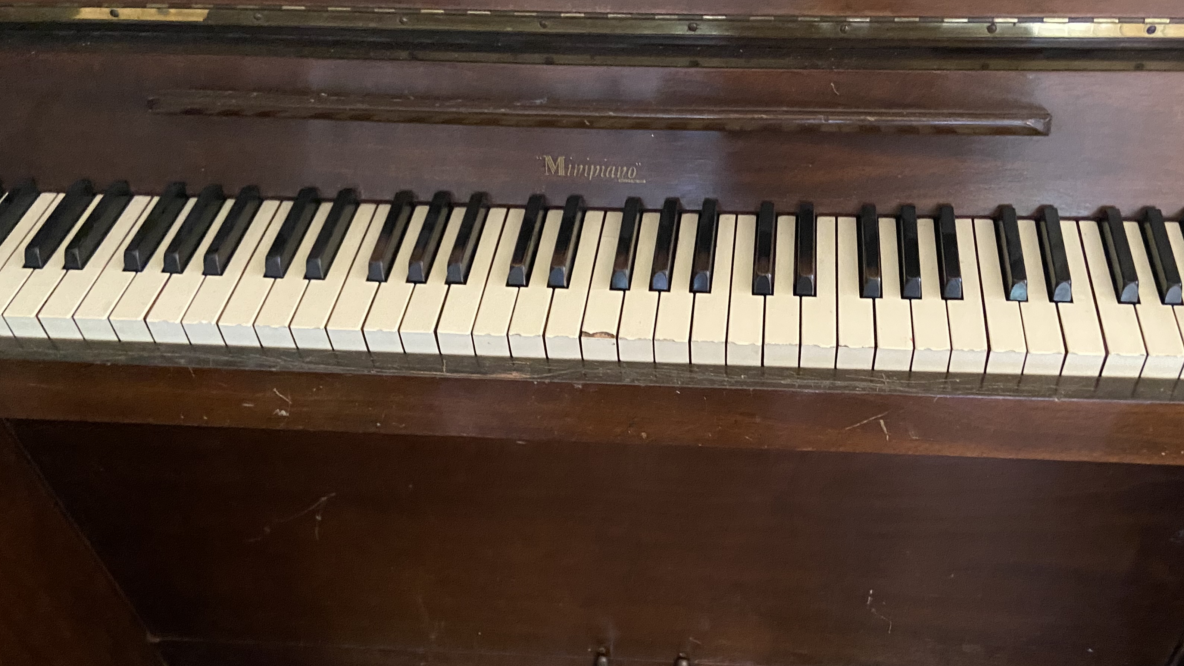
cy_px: 457
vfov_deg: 32.5
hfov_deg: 54.9
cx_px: 710
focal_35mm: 36
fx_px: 1130
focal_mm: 4.25
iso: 800
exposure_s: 1/30
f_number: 1.8
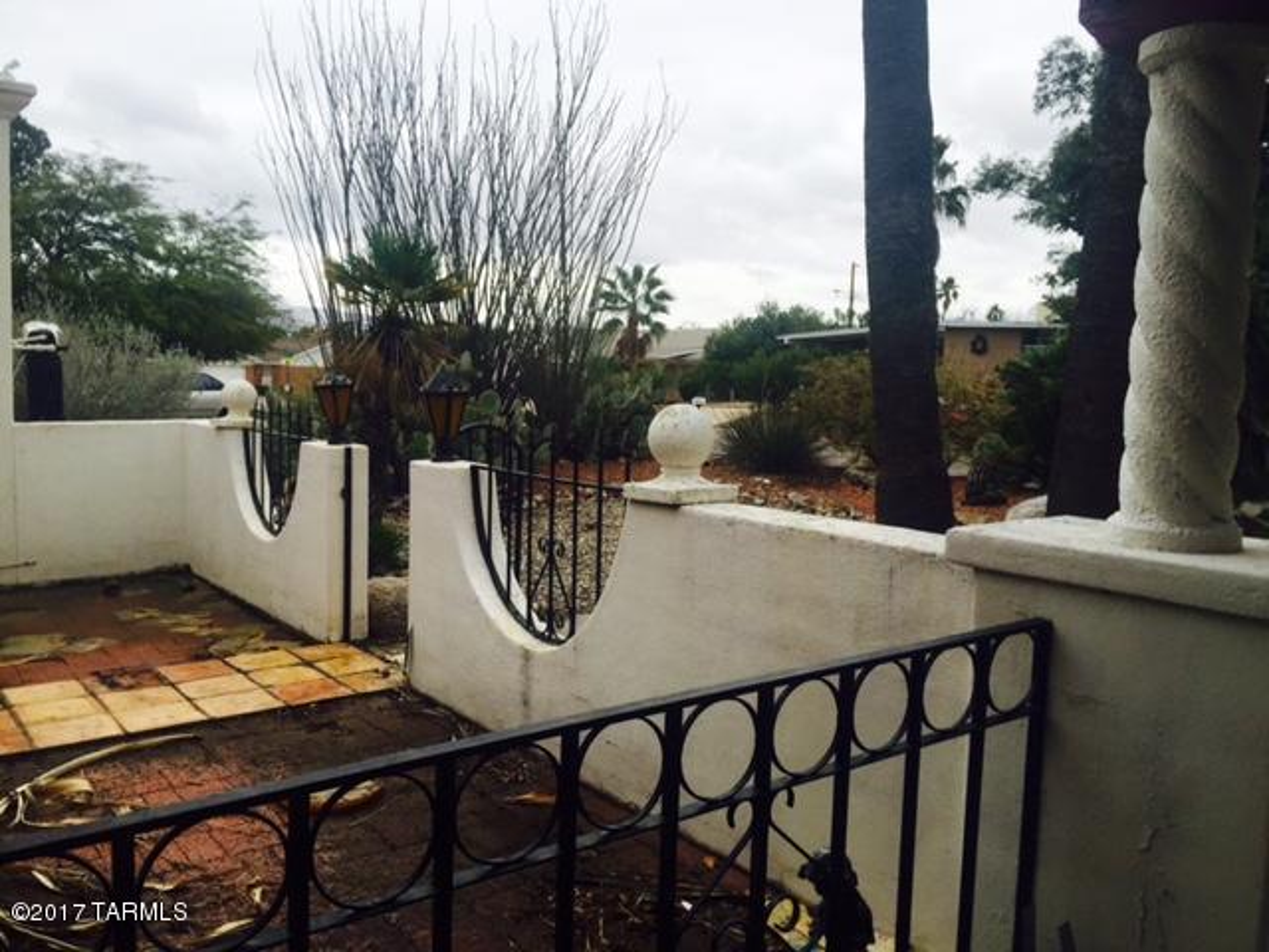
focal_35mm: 29
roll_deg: -0.6
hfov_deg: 61.7
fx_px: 1063
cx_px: 634
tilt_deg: -1.3
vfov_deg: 48.2
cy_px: 476
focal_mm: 4.15
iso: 32
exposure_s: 1/581
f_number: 2.2
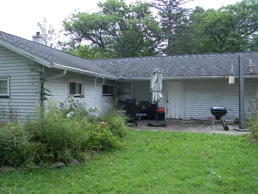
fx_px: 209
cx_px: 129
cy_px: 97
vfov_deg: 49.7
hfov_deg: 63.4
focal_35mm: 28
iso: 80
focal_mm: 5
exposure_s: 1/204
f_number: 3.5
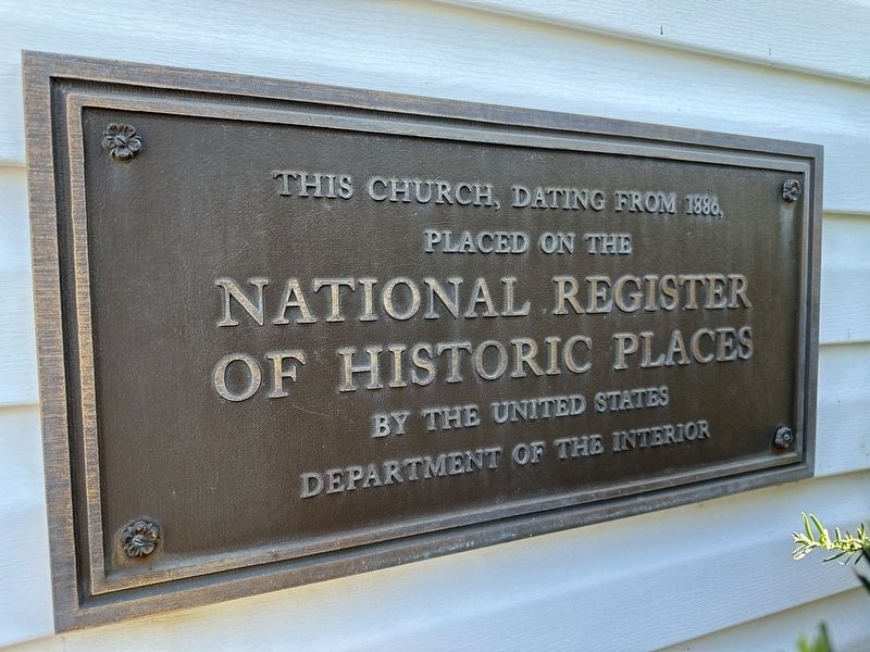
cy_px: 326
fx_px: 603
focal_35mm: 24
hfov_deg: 71.6
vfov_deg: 56.8
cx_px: 435
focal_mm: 6.86
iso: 64
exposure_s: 1/125
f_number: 1.78
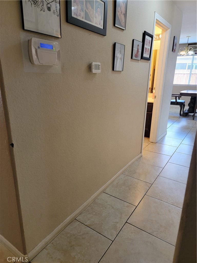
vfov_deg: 71.6
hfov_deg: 56.8
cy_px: 132
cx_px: 98
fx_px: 182
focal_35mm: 24
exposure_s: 1/40
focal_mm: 6.7
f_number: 1.8
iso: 160
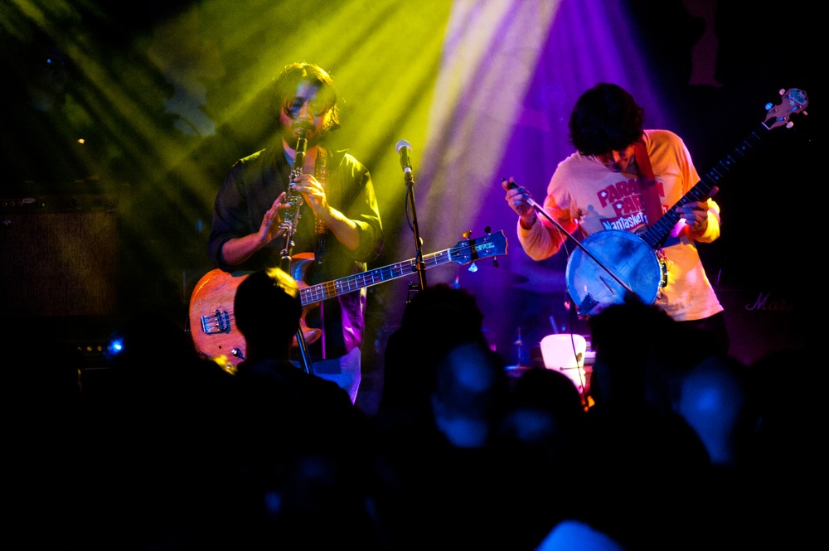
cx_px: 414
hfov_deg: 10.3
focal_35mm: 200
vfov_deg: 6.9
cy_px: 276
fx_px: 4602
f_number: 2.8
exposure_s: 1/100
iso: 5000
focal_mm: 200
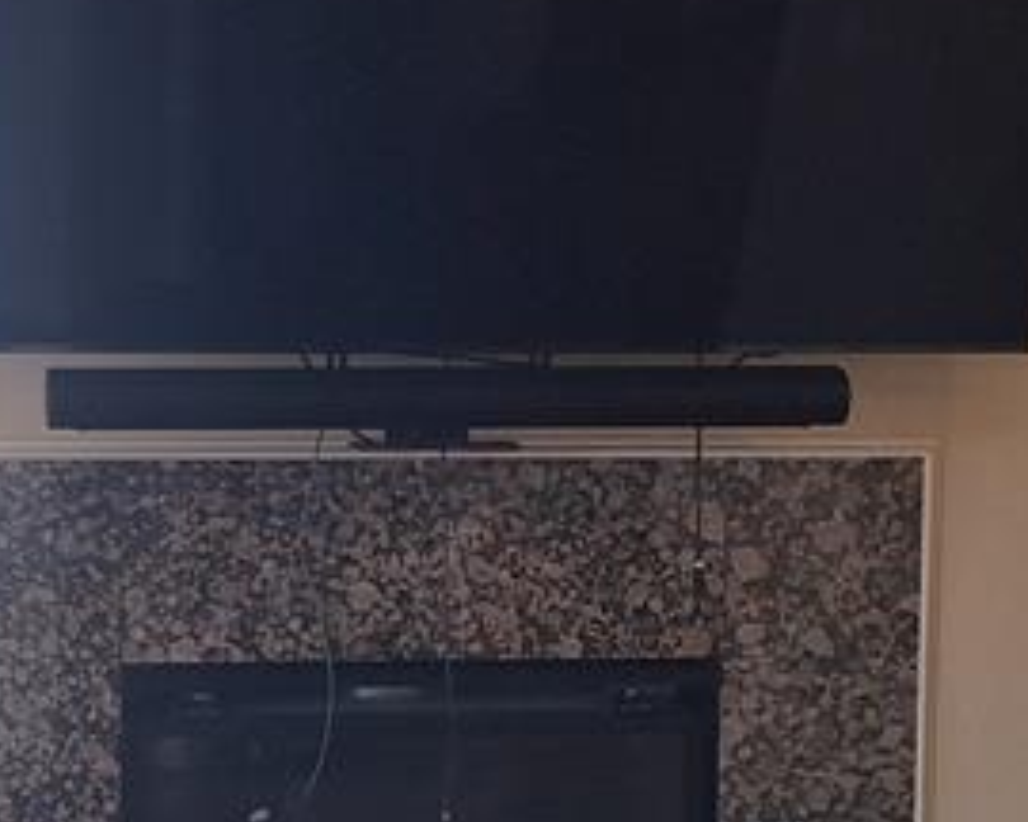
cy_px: 491
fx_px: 2586
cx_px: 133
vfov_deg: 18.1
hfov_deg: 22.0
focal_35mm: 85
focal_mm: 5.54
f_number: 1.8
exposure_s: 1/185
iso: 40
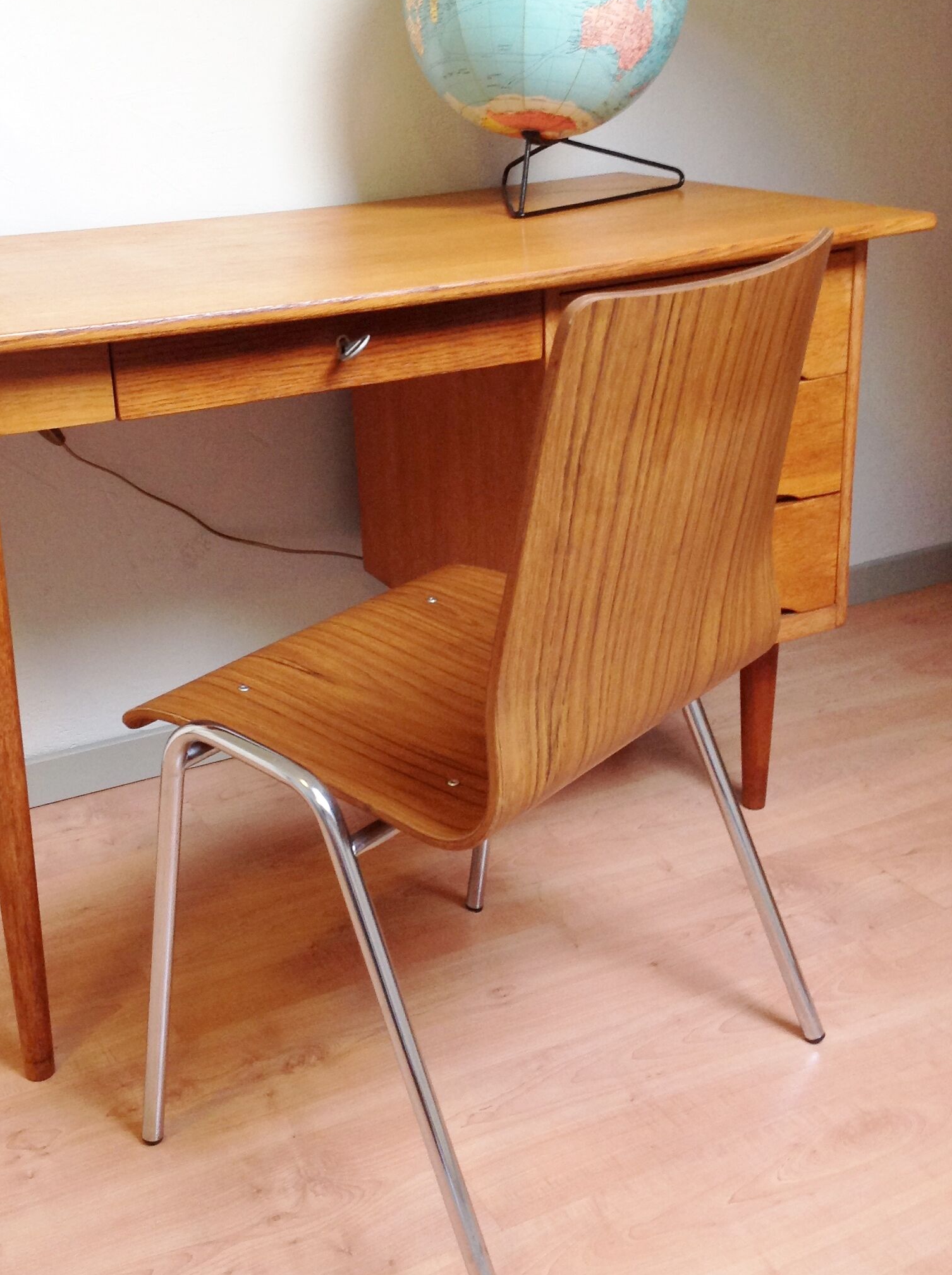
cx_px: 389
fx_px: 1654
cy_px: 568
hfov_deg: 32.0
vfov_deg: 42.1
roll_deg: +3.8
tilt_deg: -19.8
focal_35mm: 45
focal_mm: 4.28
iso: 100
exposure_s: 1/15
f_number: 2.4
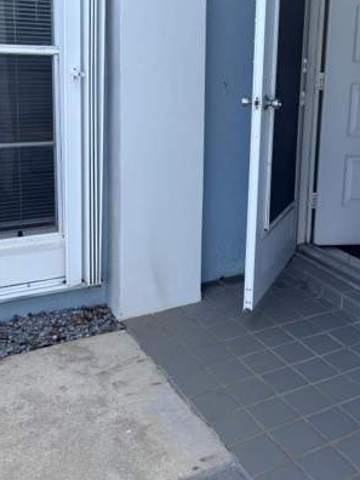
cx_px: 274
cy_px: 161
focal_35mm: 42
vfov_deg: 44.2
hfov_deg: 33.6
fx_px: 582
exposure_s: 1/831
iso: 50
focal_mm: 5.96
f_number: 1.6
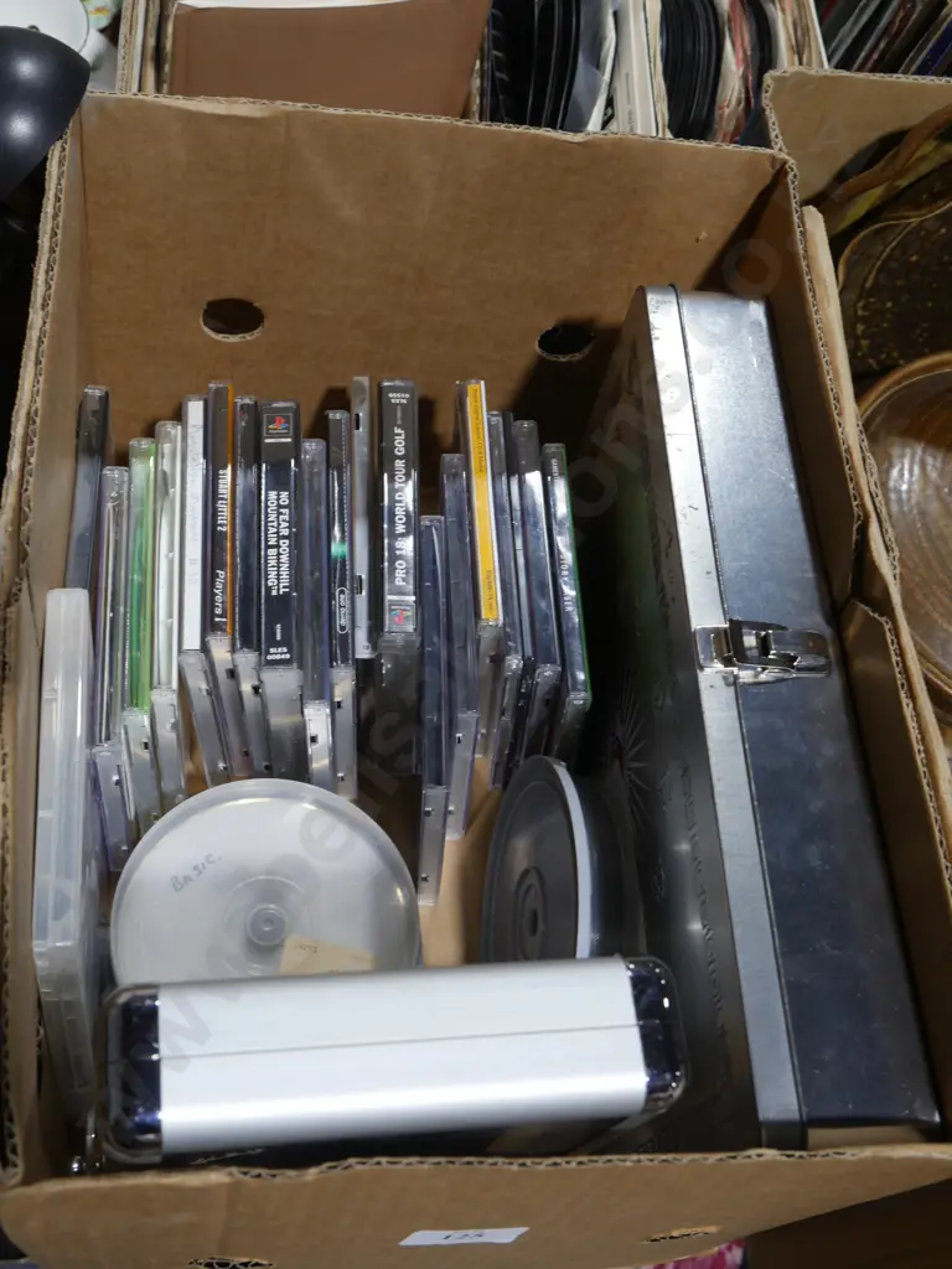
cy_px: 634
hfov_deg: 36.0
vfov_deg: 46.8
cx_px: 476
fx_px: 1467
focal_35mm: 40
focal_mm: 20
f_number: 5.6
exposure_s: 1/60
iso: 400
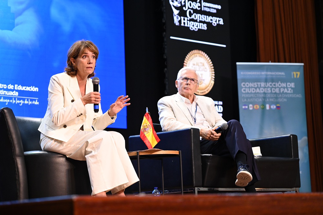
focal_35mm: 99
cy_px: 108
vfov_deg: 13.8
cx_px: 162
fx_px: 888
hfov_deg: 20.6
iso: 2500
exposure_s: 1/100
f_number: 4
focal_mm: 99
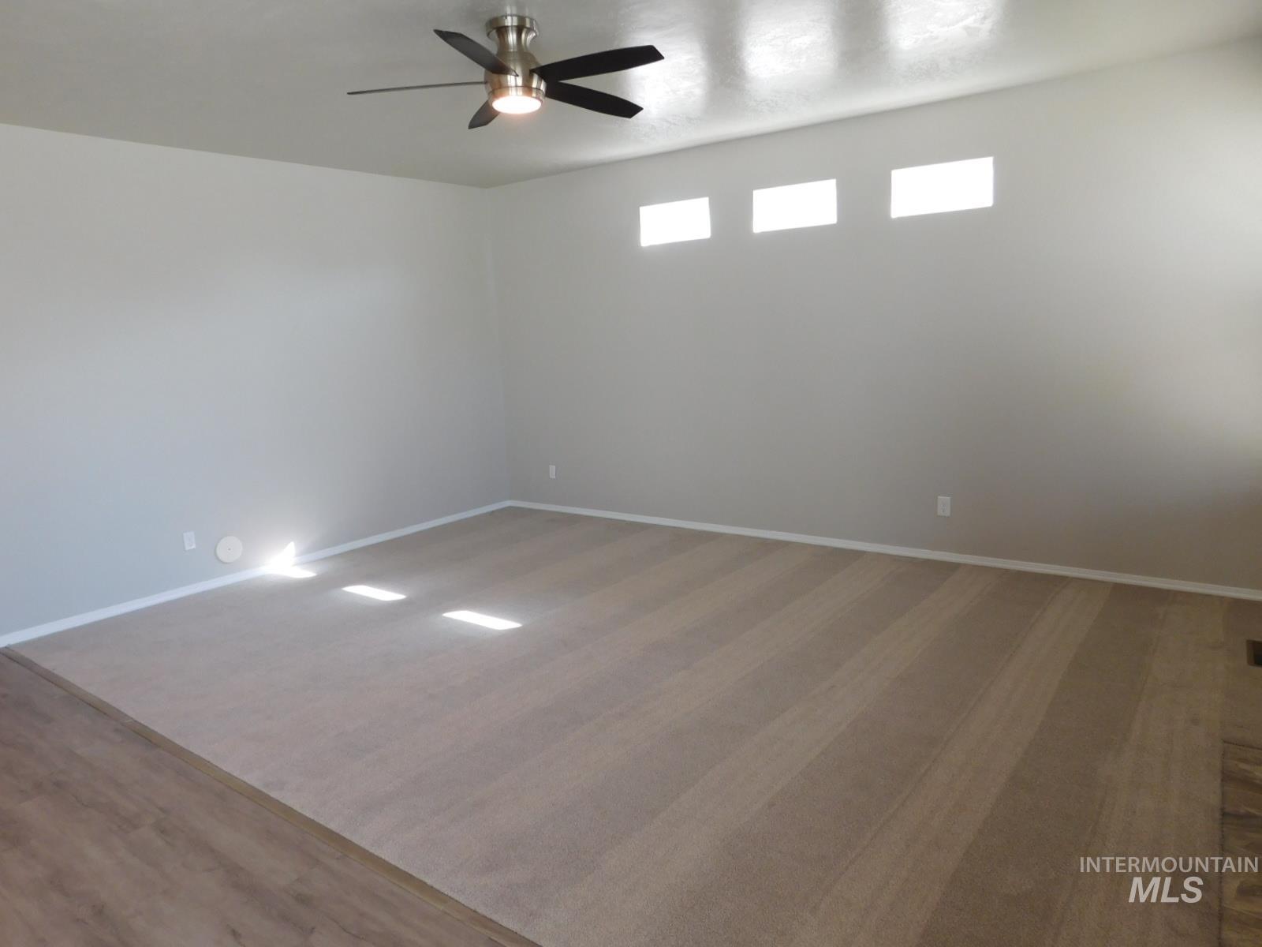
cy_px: 474
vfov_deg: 58.9
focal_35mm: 23
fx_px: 839
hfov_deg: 73.9
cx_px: 631
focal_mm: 4
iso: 125
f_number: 3
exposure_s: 1/50
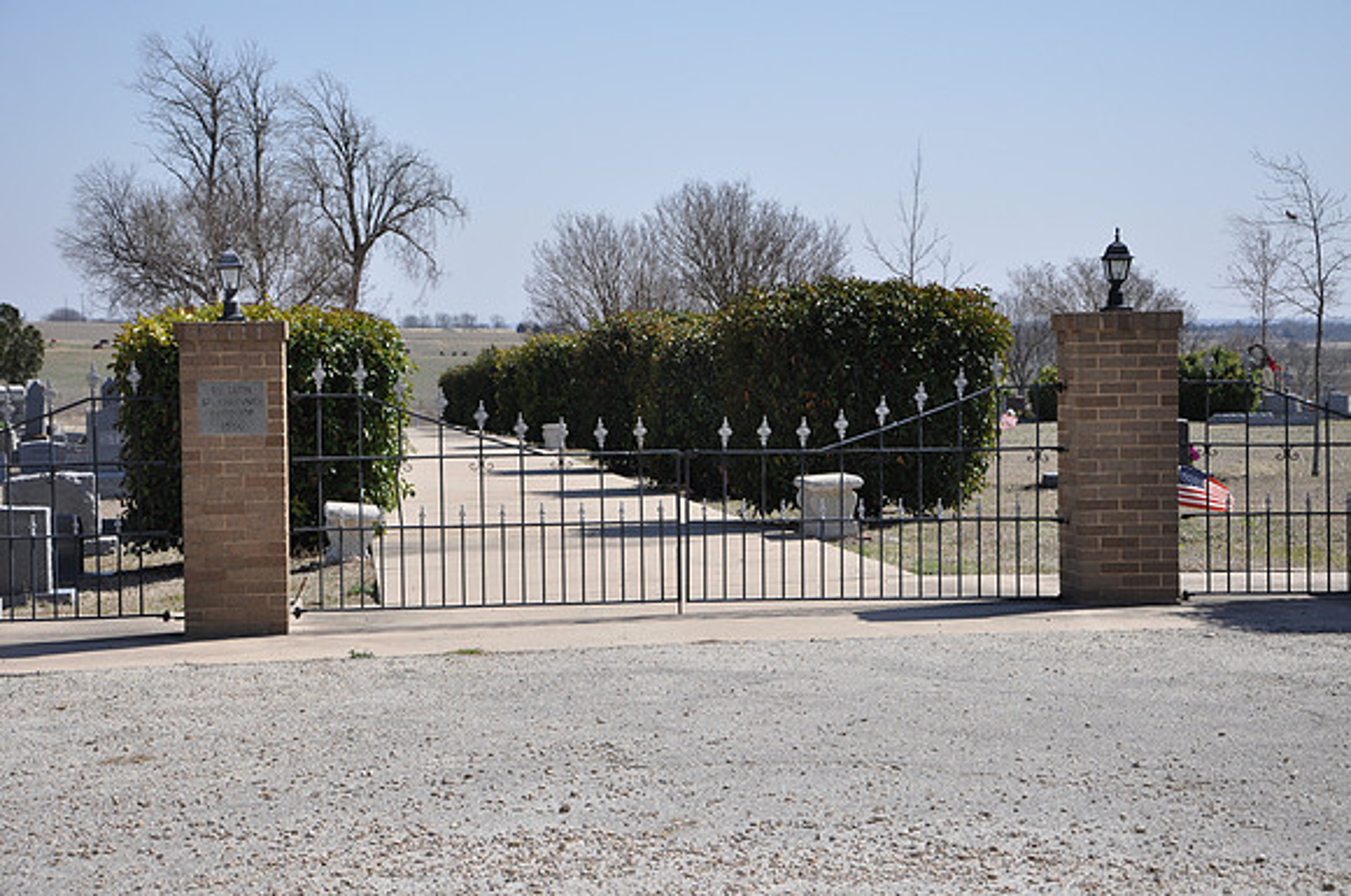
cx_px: 676
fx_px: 2923
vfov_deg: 17.4
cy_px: 448
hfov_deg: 26.0
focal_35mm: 78
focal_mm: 52
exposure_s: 1/200
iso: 200
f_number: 7.1
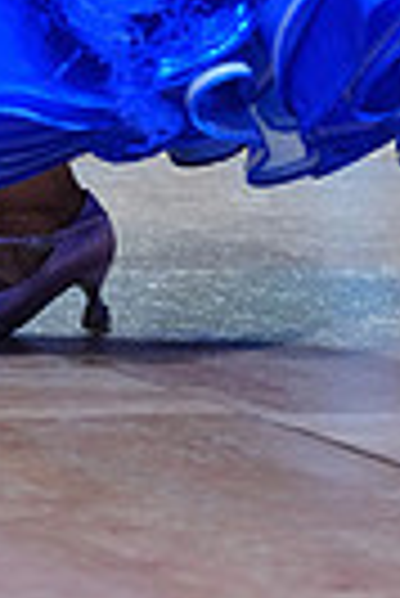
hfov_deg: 2.5
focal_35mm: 546
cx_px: 52
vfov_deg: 3.7
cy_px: -647
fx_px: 9076
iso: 800
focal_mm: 125
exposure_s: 1/500
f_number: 2.8
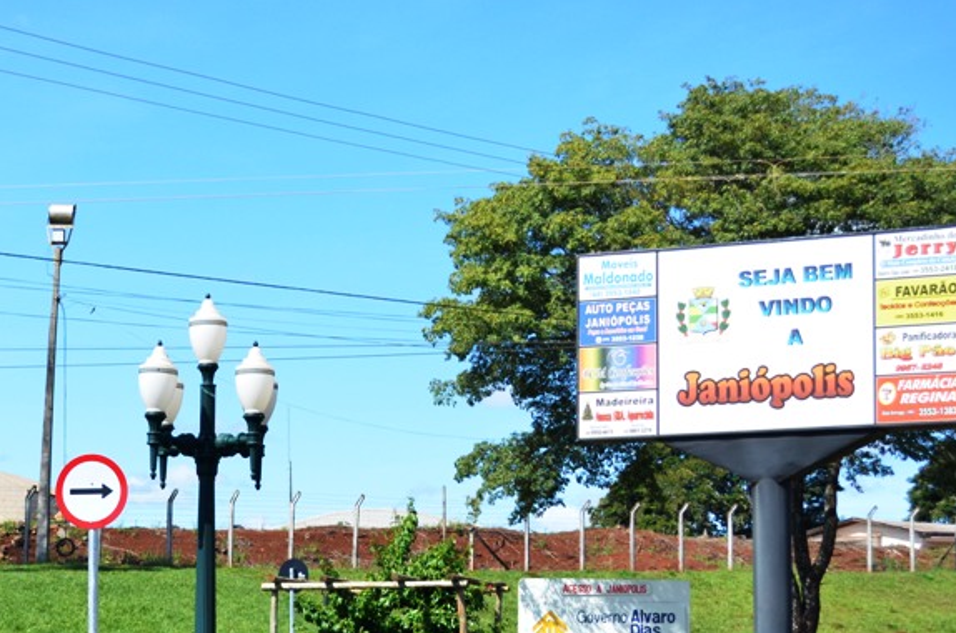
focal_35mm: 91
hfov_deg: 22.2
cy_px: 506
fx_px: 2411
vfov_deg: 14.9
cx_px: 253
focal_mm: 34
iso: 500
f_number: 5
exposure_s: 1/1600
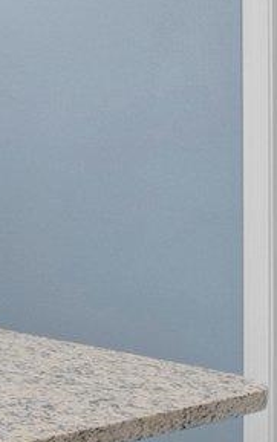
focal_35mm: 107
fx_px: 1296
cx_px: -539
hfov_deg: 9.6
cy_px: 79
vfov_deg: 19.1
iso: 400
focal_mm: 14.9
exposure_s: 1/30
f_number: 8
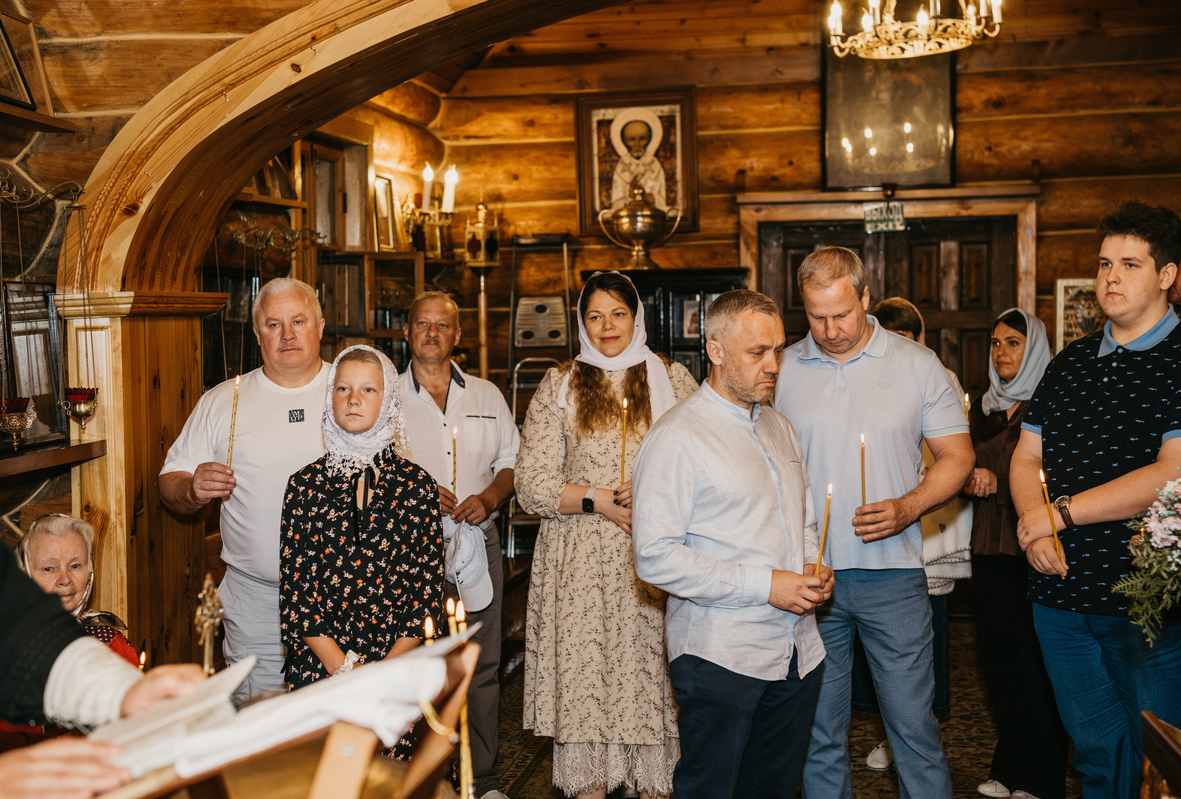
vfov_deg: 24.7
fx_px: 1828
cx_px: 601
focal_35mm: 55
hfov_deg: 35.8
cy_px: 398
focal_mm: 52
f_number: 4
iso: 250
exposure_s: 1/160
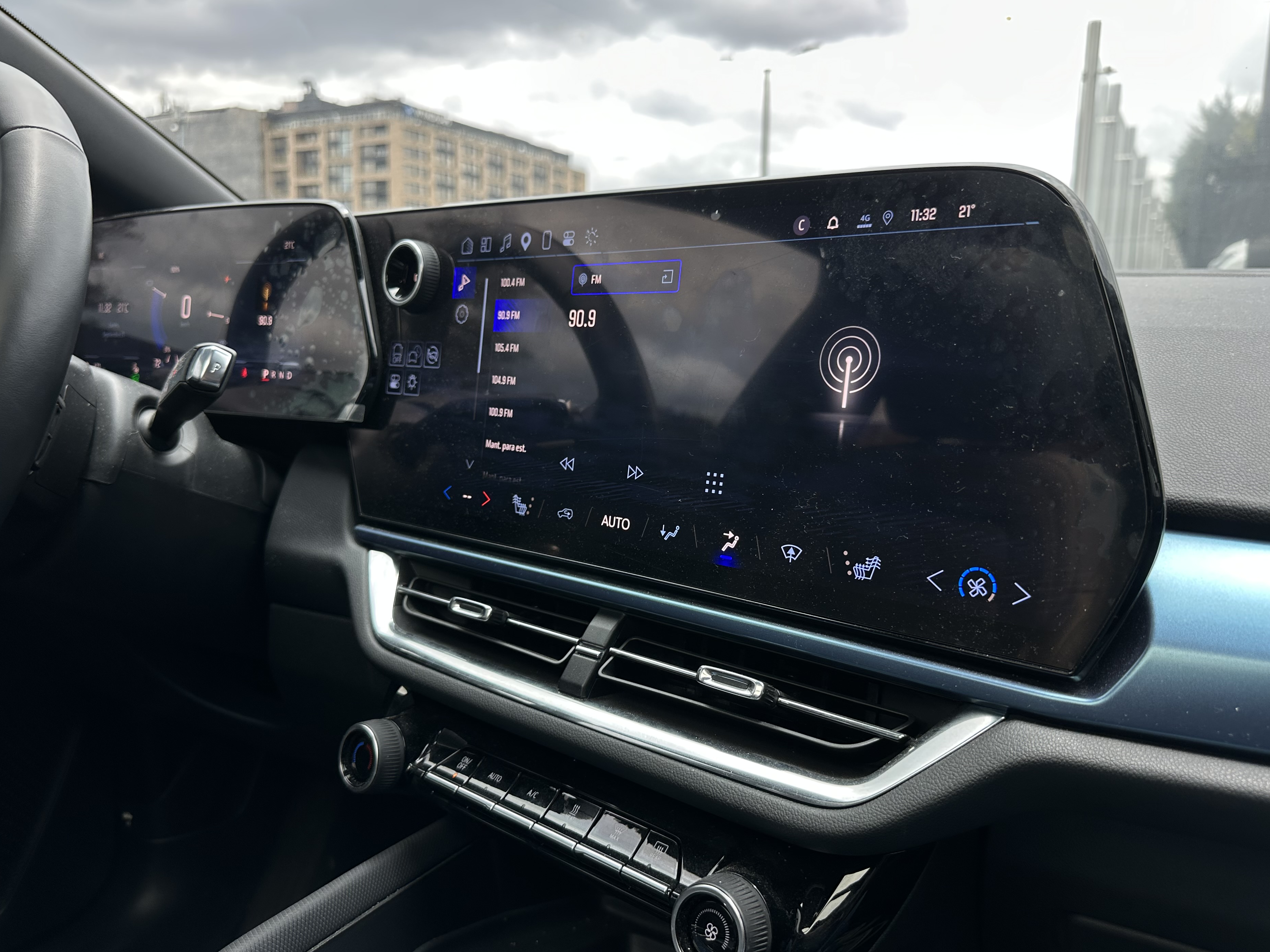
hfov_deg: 67.3
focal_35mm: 26
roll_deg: -2.3
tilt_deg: -9.5
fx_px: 954
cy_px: 465
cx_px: 646
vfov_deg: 53.1
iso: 80
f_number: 1.78
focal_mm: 6.86
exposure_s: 1/121
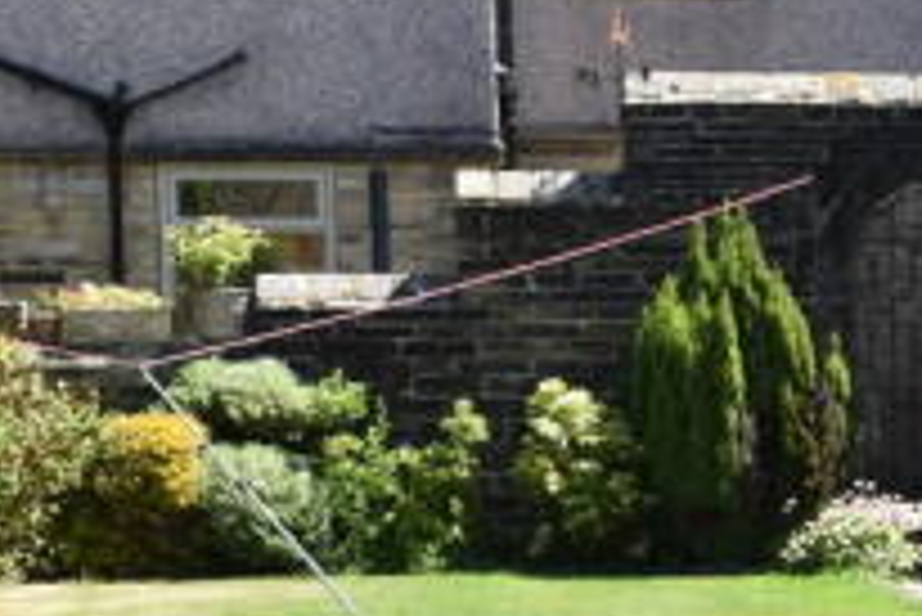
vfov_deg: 11.0
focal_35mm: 120
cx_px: 1037
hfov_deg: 16.5
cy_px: 920
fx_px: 3065
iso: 200
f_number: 8
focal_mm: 25
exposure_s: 1/250
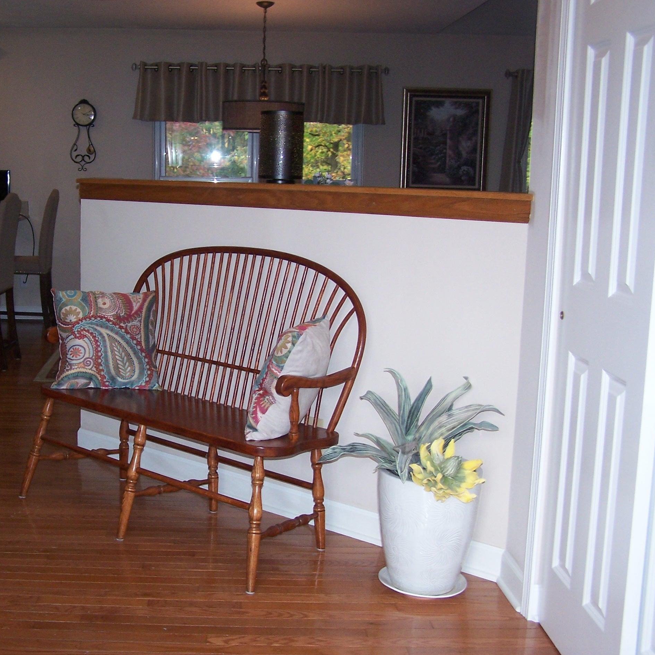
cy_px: 330
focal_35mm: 46
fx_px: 985
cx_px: 219
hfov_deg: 36.4
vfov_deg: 36.8
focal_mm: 6.3
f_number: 2.8
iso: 140
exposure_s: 1/60
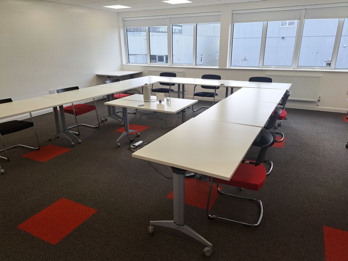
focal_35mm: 24
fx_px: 241
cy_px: 130
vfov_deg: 56.8
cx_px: 174
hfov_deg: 71.6
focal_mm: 5.23
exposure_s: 1/151
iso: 50
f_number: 1.8
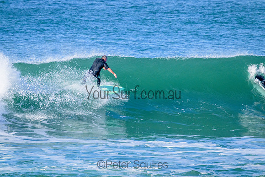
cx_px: 132
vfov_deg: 1.7
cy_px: 88
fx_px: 5890
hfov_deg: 2.6
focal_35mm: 800
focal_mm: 800
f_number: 11
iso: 2500
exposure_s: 1/2000
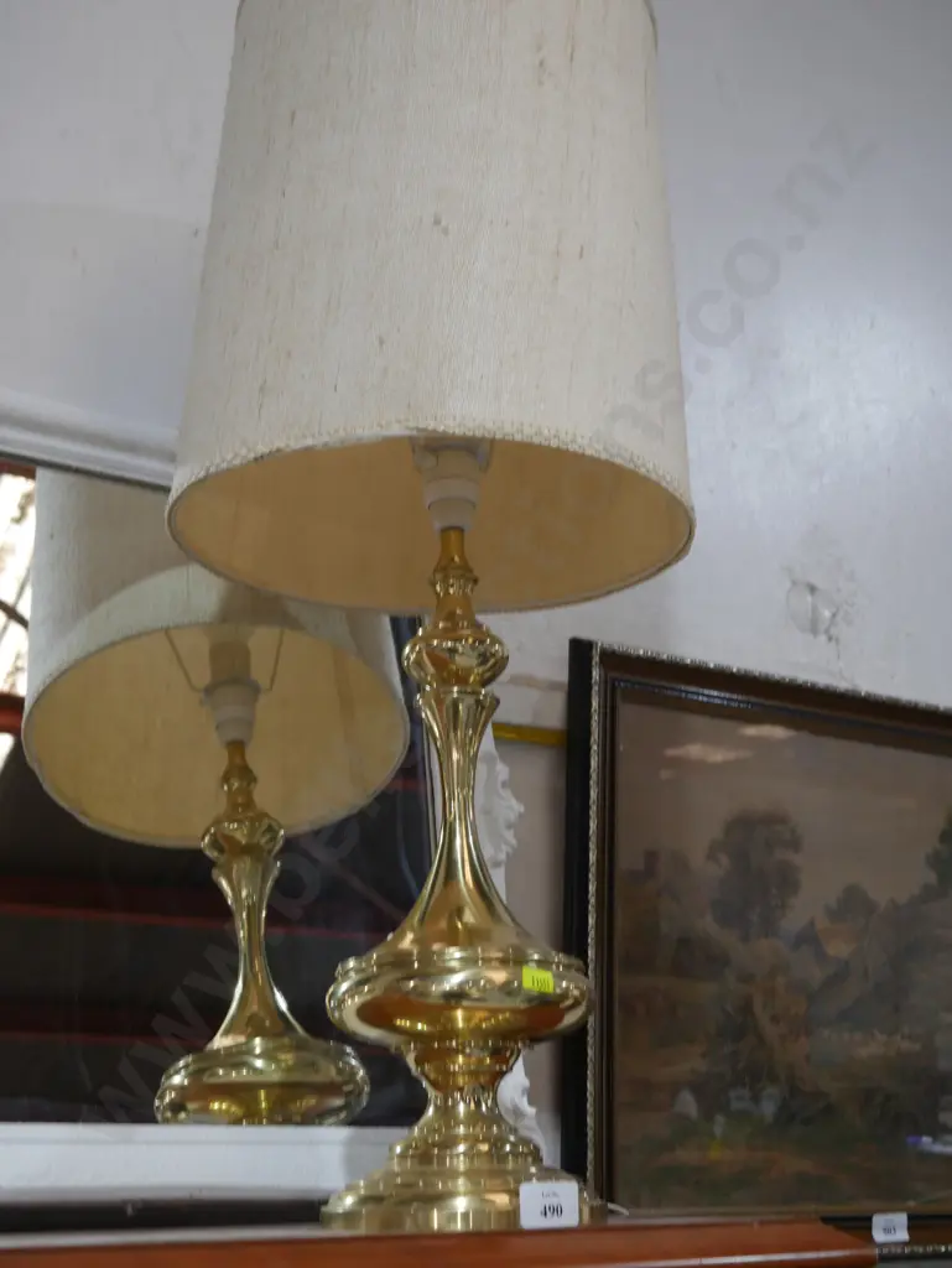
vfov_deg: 44.8
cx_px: 476
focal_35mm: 42
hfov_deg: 34.4
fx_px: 1539
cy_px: 634
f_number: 4.6
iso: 500
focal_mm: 21
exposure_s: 1/60
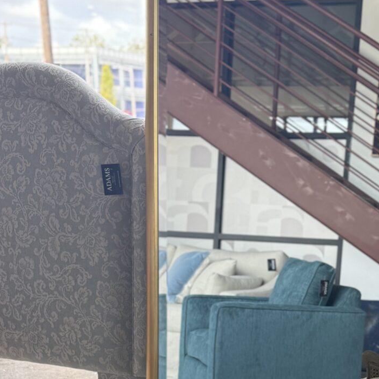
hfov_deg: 27.0
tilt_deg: -15.6
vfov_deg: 26.7
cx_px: 318
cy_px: 344
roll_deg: -1.7
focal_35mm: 62
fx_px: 768
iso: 125
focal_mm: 6.76
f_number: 1.78
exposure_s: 1/232
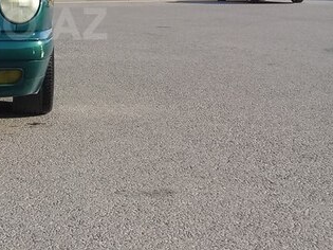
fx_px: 625
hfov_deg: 28.0
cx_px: -1
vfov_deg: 22.0
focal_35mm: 65
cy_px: 24
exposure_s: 1/820
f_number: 2.2
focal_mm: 3.3
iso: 50
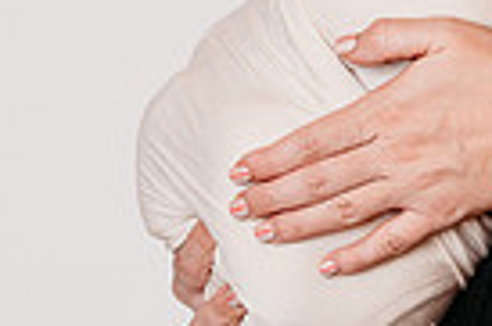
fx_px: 4914
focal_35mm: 360
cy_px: 48
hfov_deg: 5.7
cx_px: 406
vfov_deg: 3.8
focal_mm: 85
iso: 160
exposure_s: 1/160
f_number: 2.5
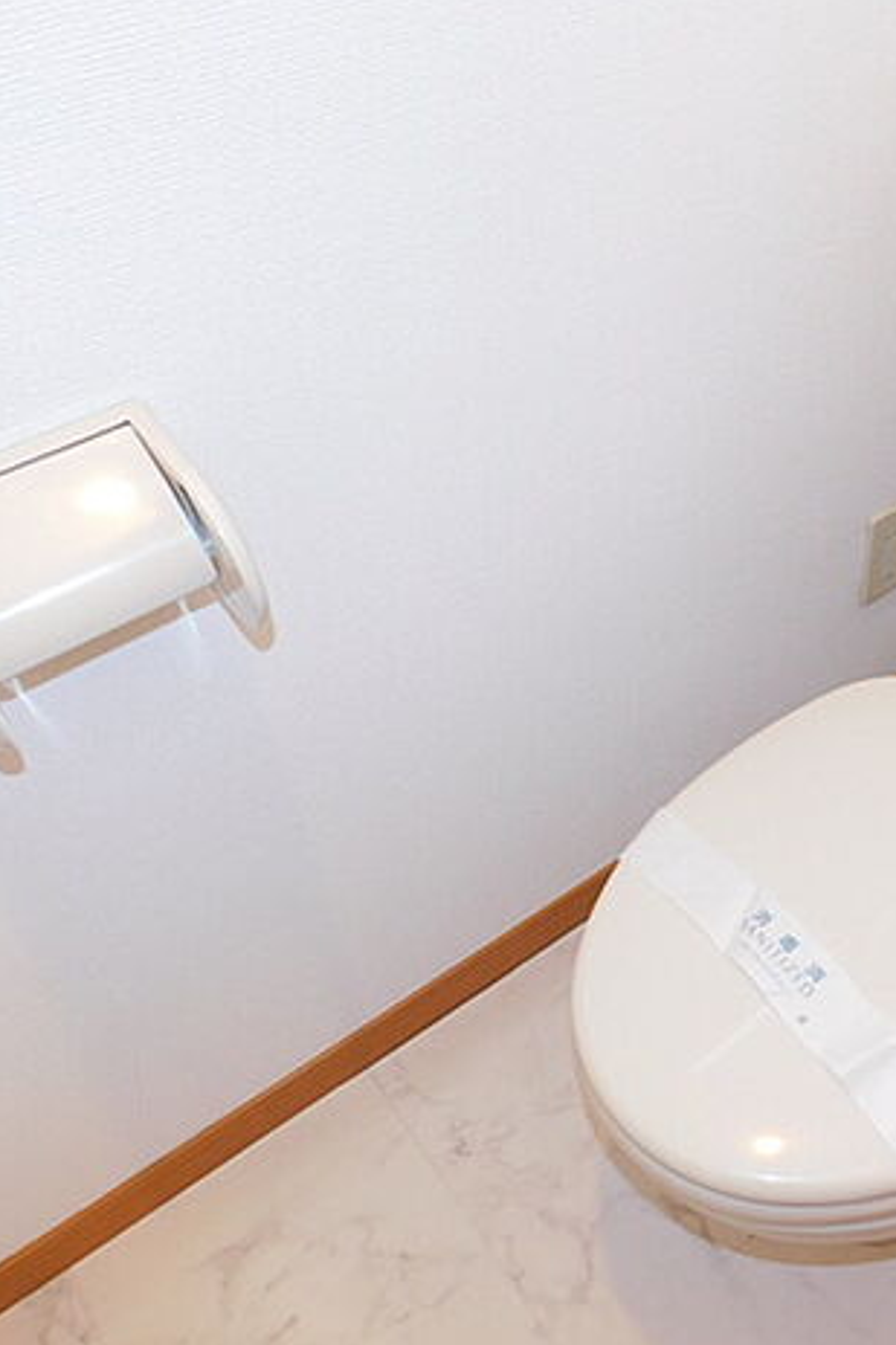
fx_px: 1233
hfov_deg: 38.3
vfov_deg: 57.2
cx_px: 734
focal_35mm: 33
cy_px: 678
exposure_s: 1/30
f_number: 3
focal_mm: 4
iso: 160
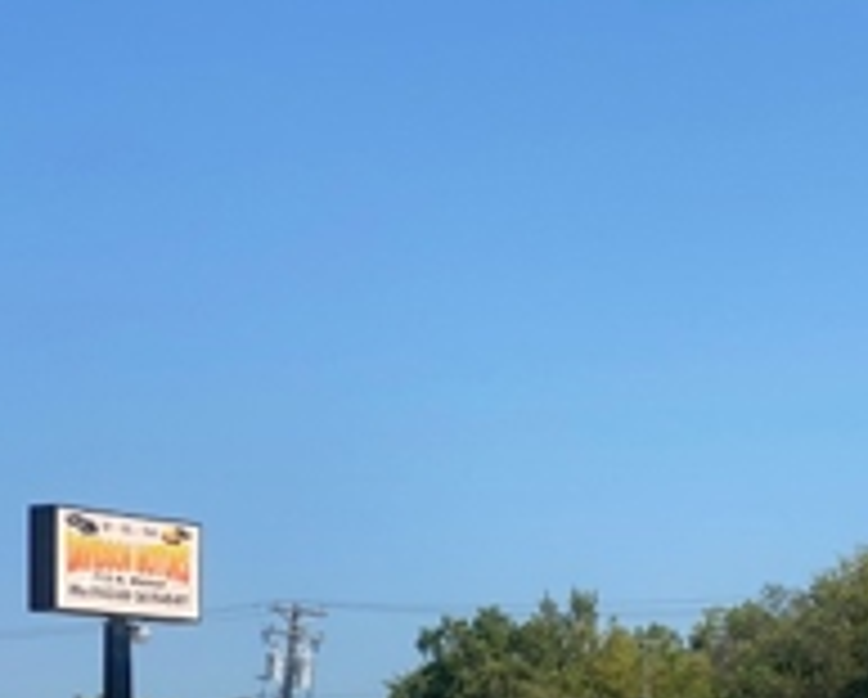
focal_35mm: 105
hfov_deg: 17.9
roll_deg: +0.6
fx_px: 2701
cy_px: 644
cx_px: 837
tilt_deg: +4.9
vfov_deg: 14.5
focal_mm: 6
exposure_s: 1/1996
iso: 20
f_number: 2
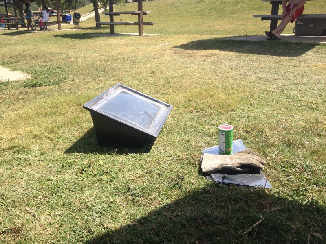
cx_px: 163
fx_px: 330
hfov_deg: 52.6
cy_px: 122
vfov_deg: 40.7
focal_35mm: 35
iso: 50
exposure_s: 1/1200
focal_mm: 4.28
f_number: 2.4
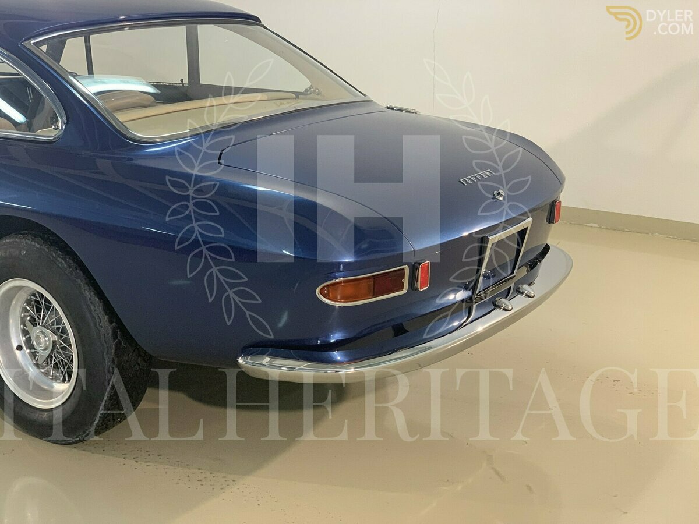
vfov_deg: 28.0
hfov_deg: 36.8
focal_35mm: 52
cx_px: 350
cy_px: 262
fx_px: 1050
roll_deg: +0.1
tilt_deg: -16.0
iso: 200
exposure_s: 1/50
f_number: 2.4
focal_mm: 6
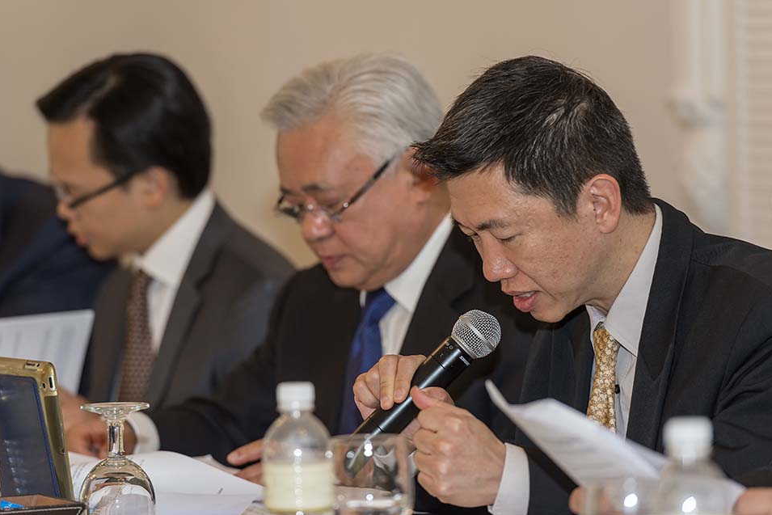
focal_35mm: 201
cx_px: 386
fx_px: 4311
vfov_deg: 6.8
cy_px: 258
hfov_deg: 10.2
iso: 800
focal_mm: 200
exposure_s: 1/60
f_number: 4.5
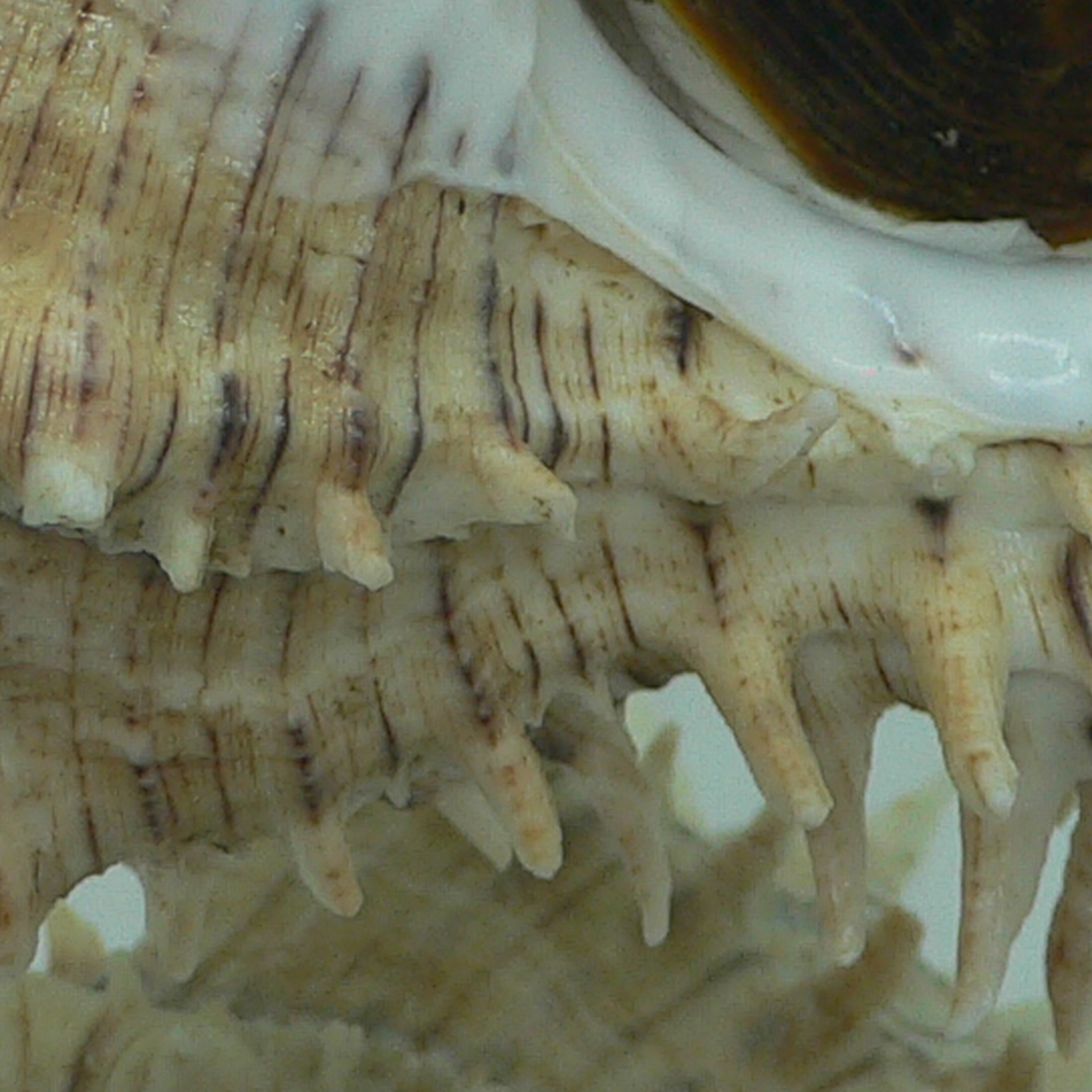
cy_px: 73
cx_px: 643
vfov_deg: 15.0
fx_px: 4104
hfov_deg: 15.1
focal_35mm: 115
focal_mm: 4.6
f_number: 2.8
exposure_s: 1/60
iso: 80
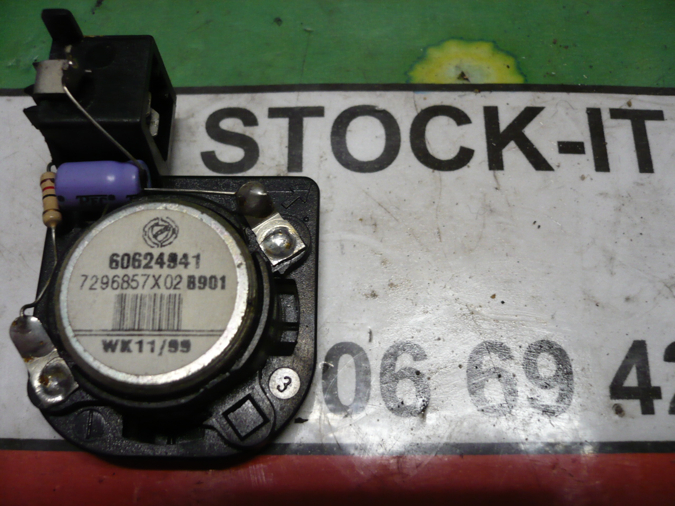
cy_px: 253
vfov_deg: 40.7
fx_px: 682
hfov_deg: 52.6
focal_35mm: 35
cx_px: 338
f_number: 2.8
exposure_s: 1/25
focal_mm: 5.8
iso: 200
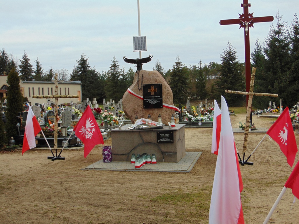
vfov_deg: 29.1
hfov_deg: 38.2
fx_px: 432
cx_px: 150
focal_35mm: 50
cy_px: 112
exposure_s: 1/125
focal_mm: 9
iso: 80
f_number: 3.5
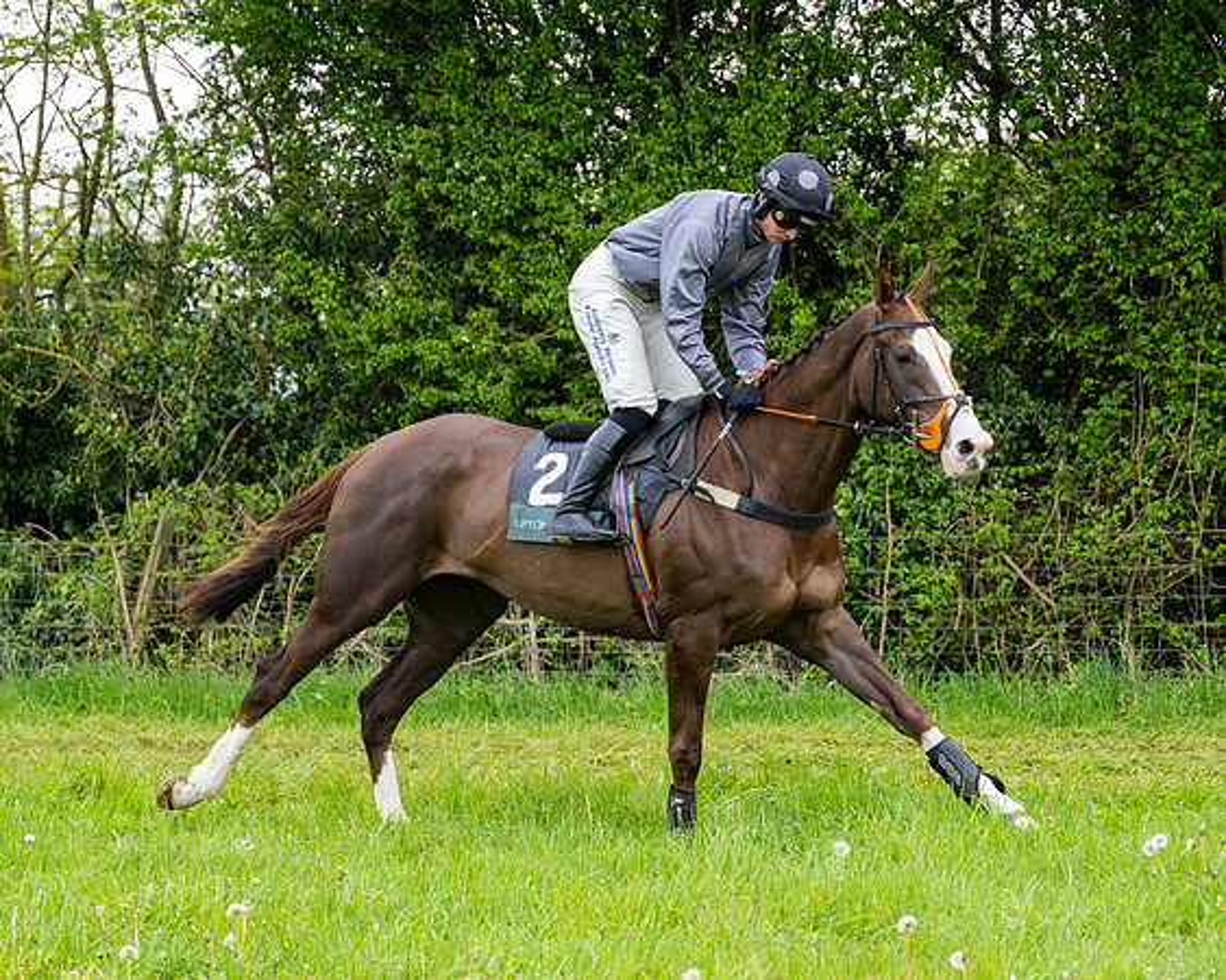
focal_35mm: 138
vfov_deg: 11.2
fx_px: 5000
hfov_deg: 14.0
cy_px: 504
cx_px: 601
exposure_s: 1/1250
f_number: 4
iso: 800
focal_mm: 98
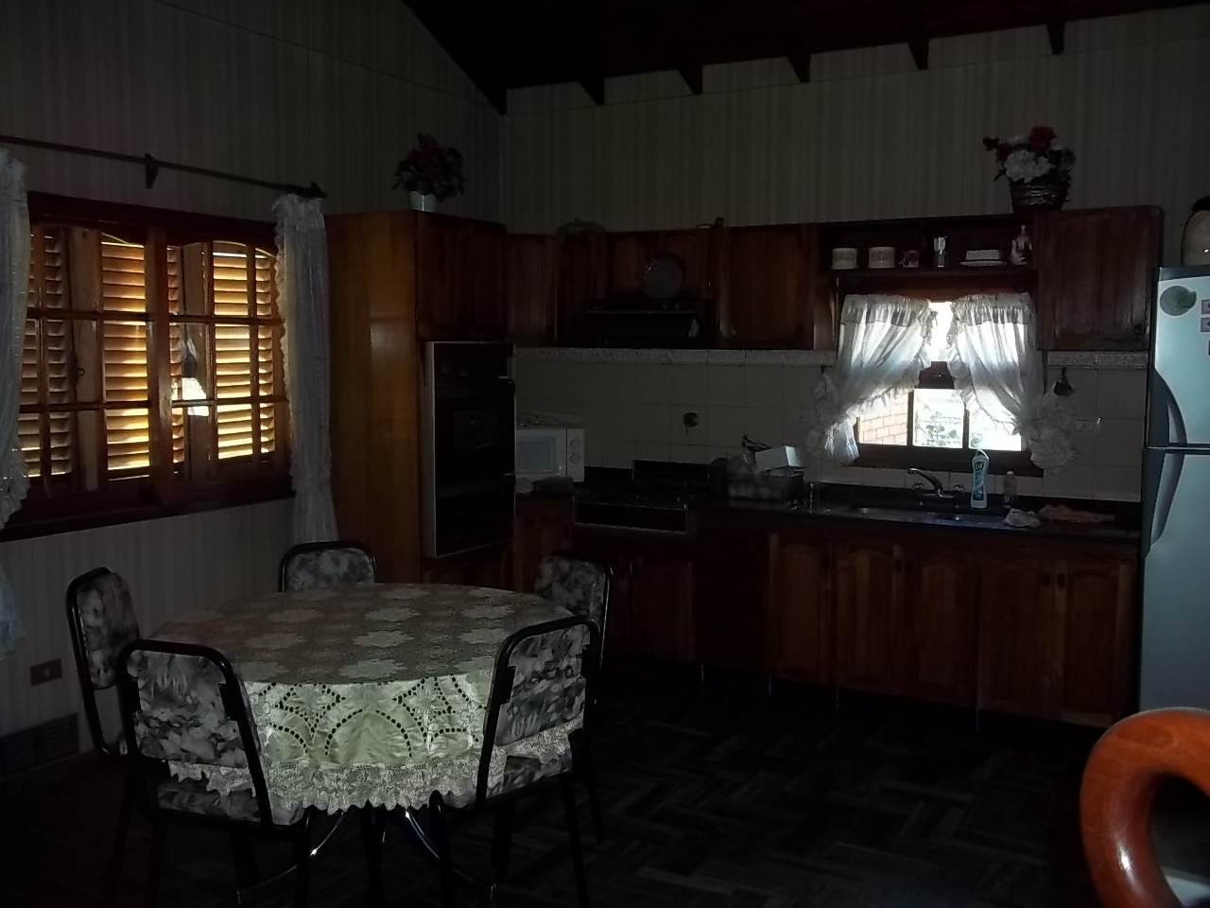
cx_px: 605
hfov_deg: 56.8
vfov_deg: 44.2
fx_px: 1119
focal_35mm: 32
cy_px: 454
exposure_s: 1/30
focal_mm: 5.7
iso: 80
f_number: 2.9
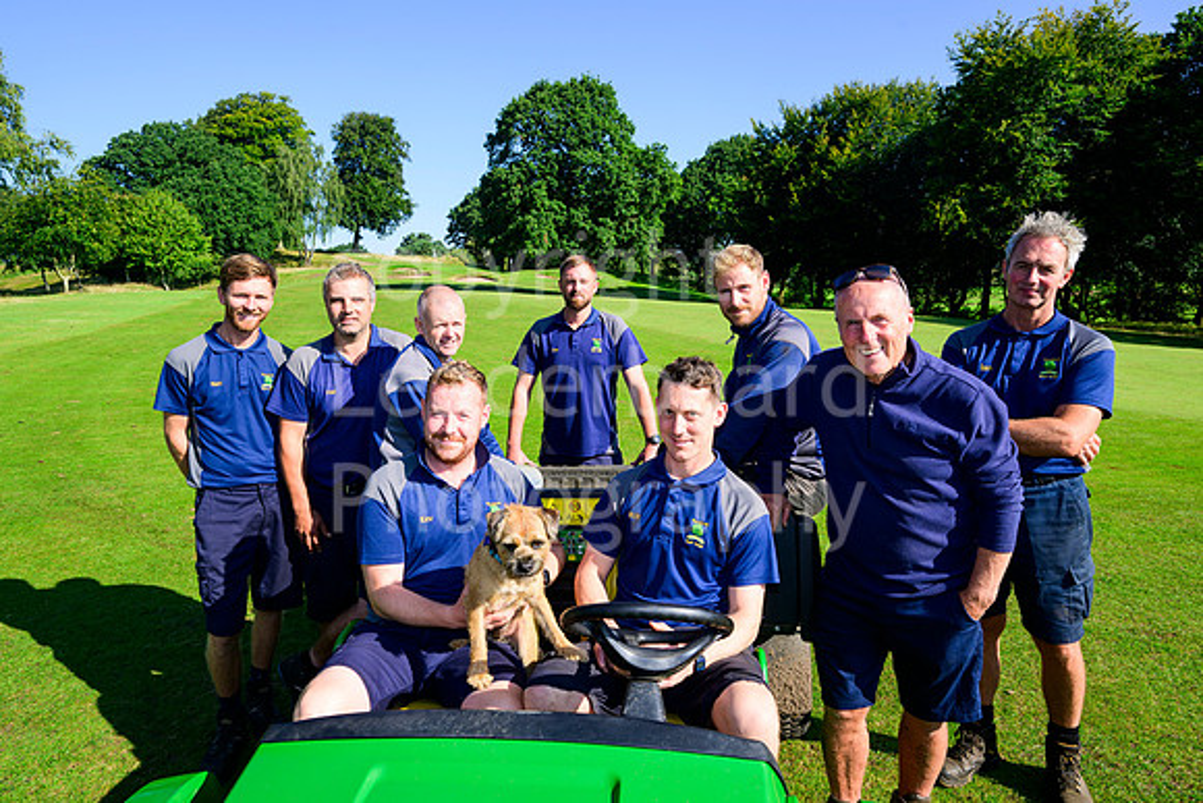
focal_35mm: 21
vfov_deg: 59.5
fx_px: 702
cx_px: 602
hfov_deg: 81.2
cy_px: 402
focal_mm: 21
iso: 200
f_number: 8
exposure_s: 1/250
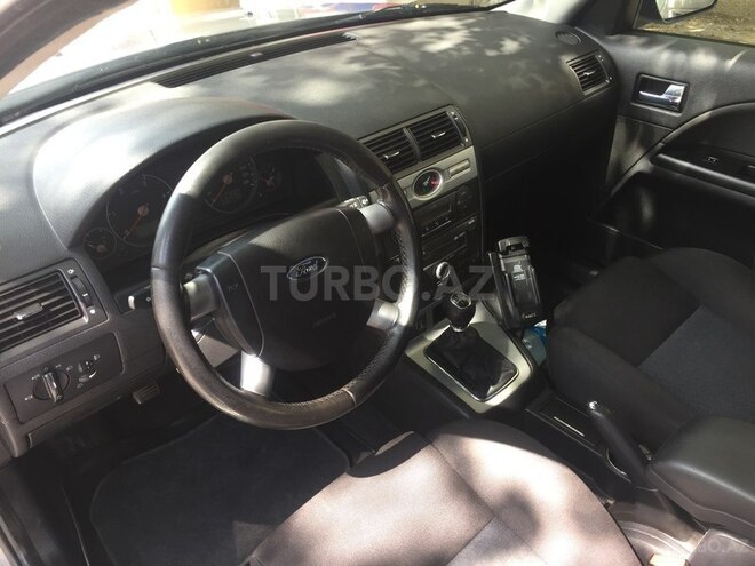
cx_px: 378
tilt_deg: -33.1
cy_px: 283
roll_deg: -1.4
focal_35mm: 29
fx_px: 633
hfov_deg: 61.7
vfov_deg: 48.2
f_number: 2.2
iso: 32
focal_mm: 4.15
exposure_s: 1/50
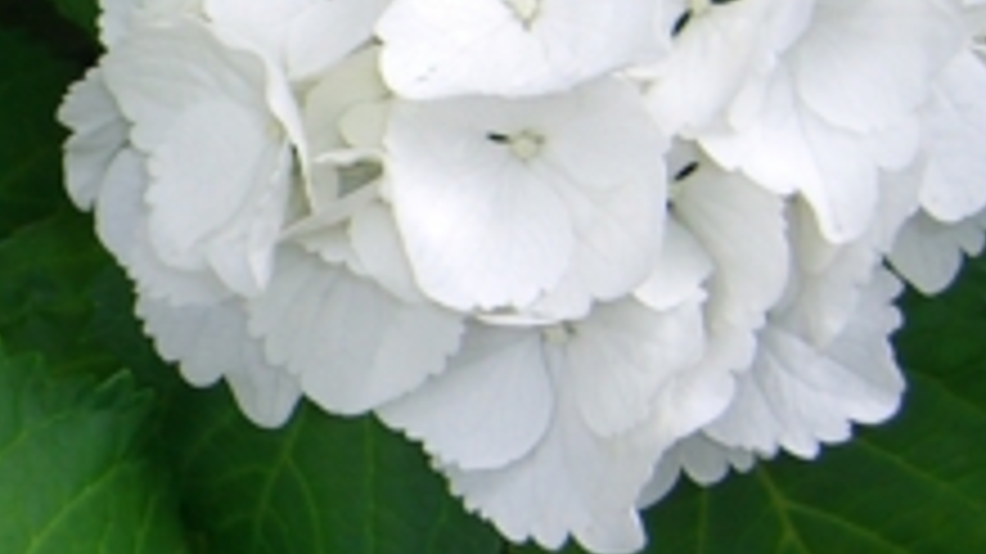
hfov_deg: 13.4
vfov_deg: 8.0
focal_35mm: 151
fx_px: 3946
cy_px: 257
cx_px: -527
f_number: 2.8
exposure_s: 1/100
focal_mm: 7.9
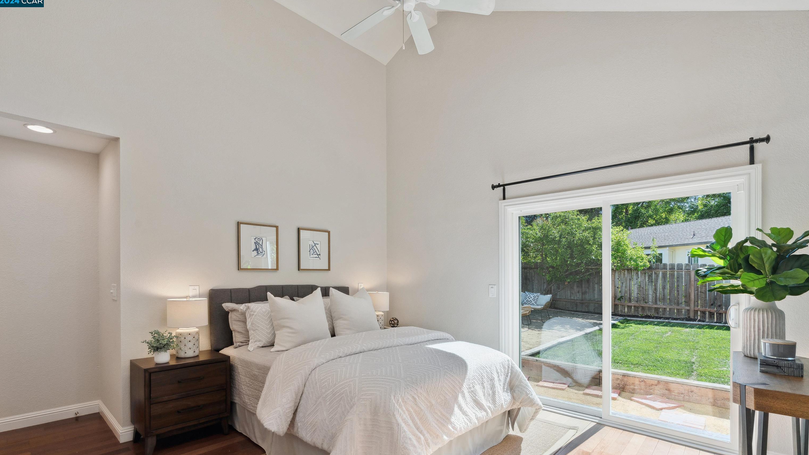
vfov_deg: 63.5
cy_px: 267
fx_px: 365
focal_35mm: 17
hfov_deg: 95.9
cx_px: 401
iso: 320
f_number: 9
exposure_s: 1/30
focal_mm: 16
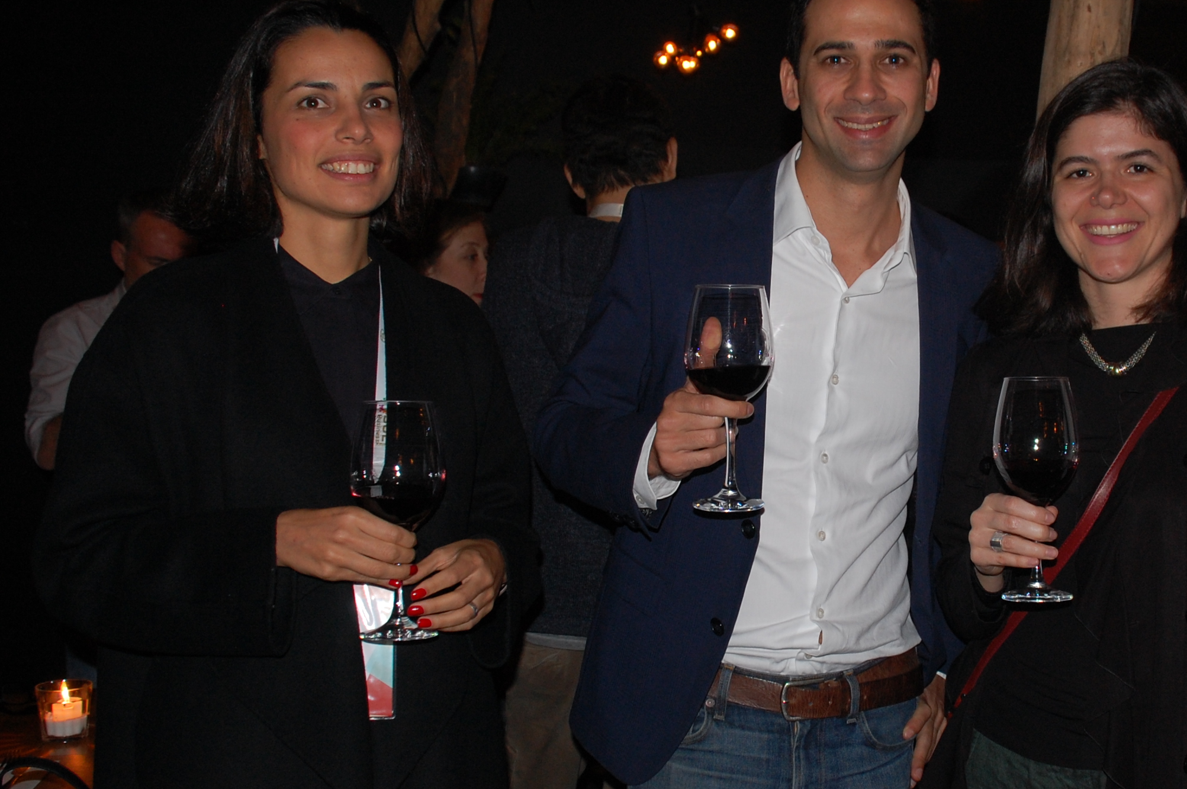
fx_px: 1482
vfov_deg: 29.8
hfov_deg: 42.7
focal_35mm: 45
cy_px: 446
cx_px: 845
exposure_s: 1/60
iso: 400
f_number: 3.8
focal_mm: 20
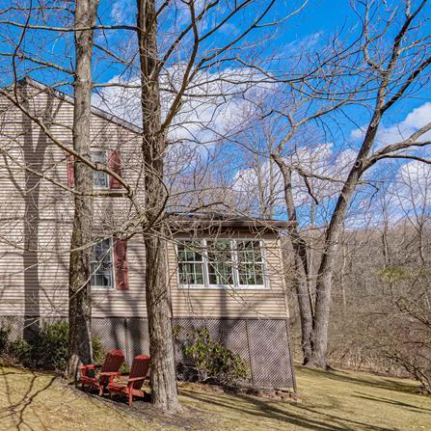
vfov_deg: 49.6
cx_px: -70
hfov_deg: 38.6
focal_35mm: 33
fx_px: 465
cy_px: 243
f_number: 9
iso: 800
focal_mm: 16
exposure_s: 1/8000
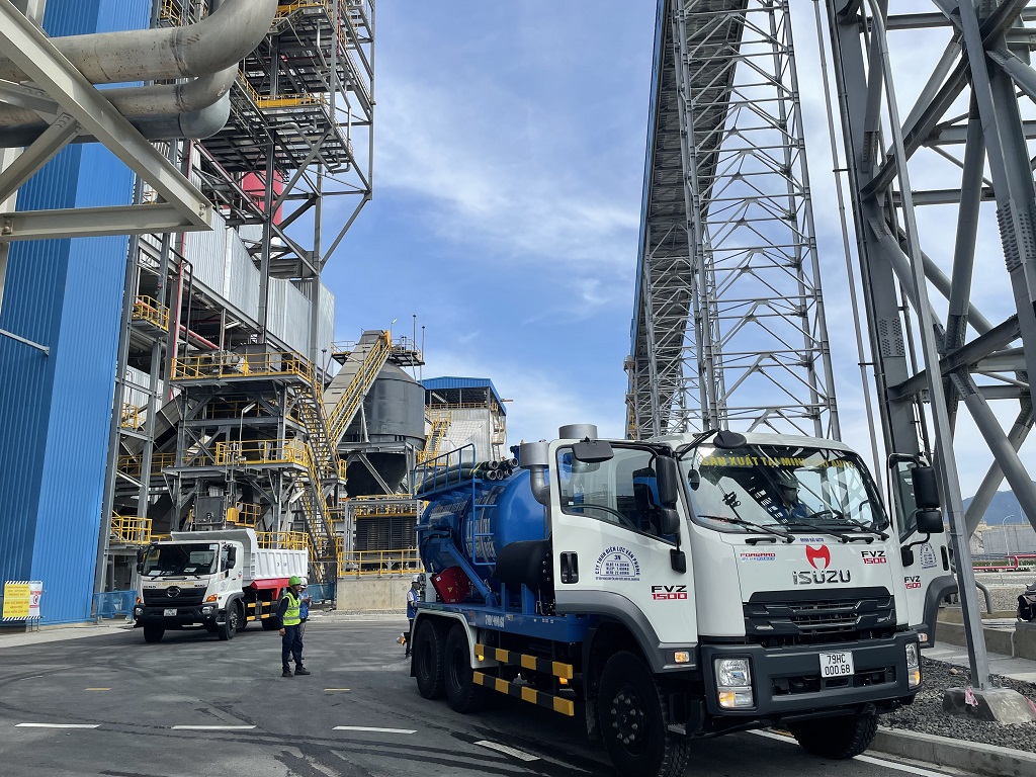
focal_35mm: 26
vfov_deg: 53.1
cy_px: 388
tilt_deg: +13.9
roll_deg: +1.7
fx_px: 778
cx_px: 518
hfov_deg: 67.3
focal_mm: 4.2
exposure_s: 1/2817
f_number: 1.6
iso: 32
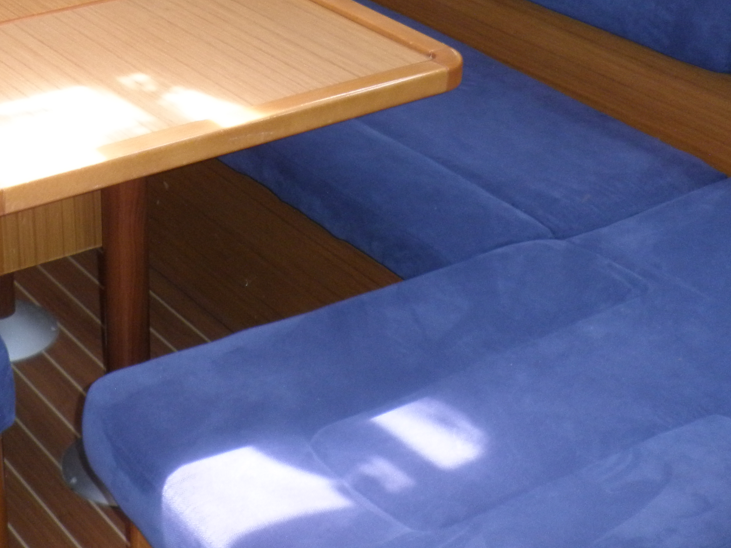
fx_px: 1584
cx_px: 114
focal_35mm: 75
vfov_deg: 19.3
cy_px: 64
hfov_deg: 25.4
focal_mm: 6.3
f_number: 3.5
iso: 160
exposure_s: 1/30
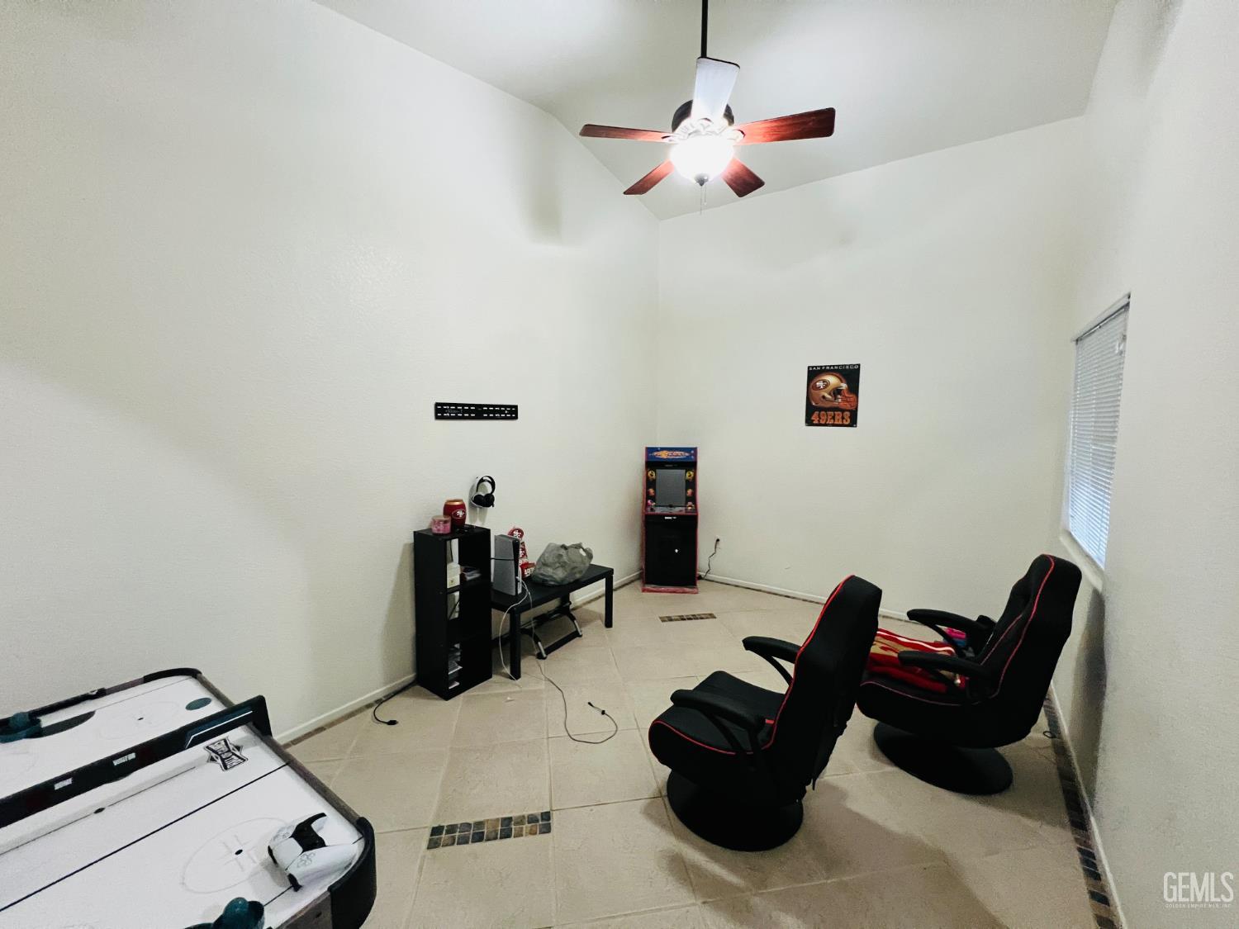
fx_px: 465
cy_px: 464
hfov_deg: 106.2
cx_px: 620
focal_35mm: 13
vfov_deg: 89.9
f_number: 1.8
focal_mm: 1.57
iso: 500
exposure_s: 1/60
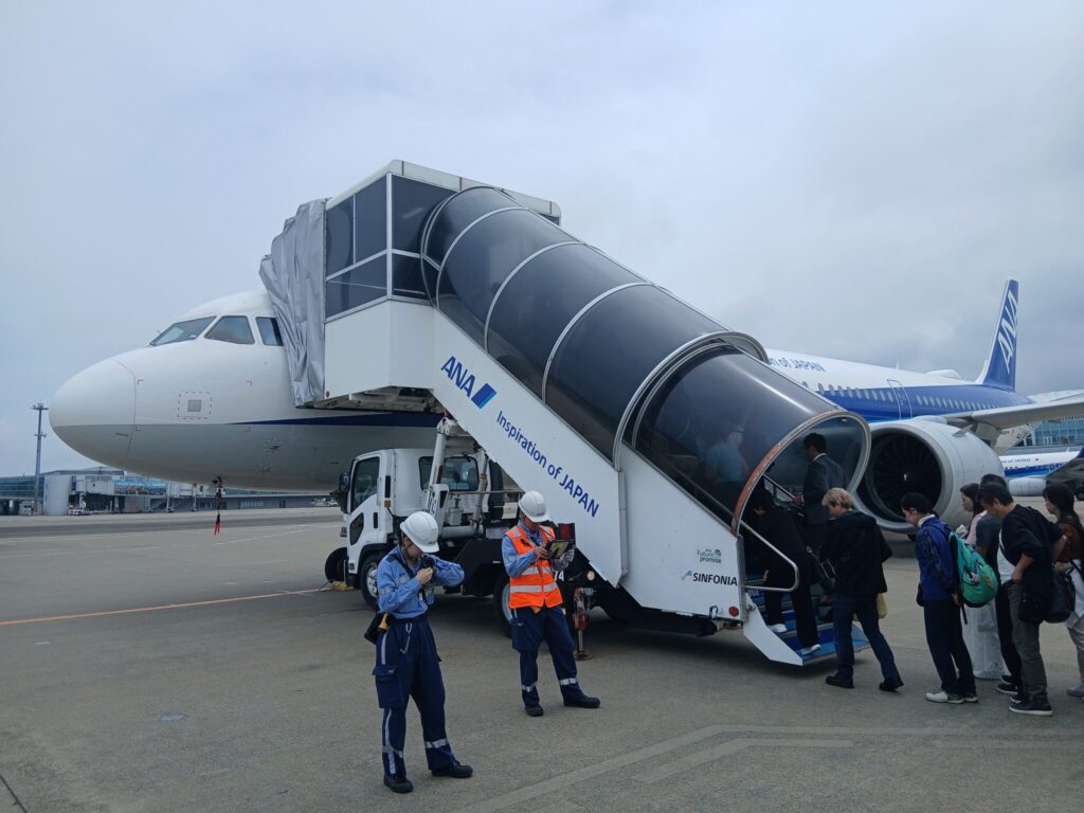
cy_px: 406
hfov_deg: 67.3
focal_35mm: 26
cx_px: 542
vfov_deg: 53.1
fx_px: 814
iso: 20
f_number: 1.8
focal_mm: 3.86
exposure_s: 1/910
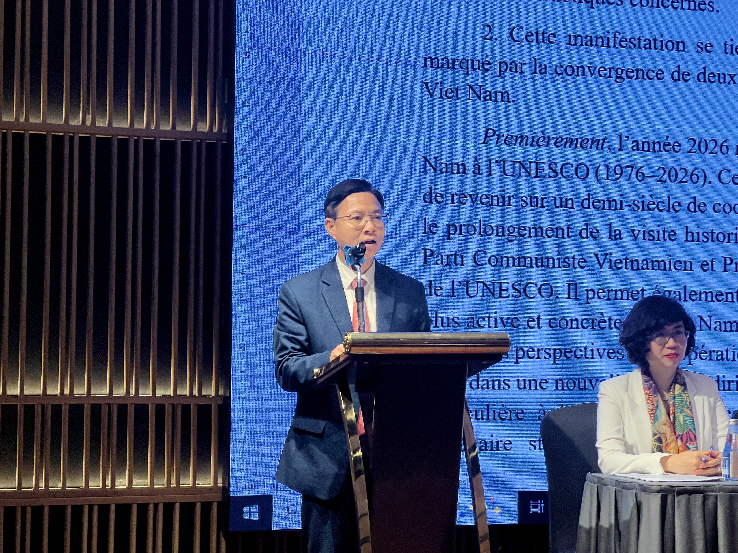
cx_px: 369
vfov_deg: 19.1
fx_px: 1642
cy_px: 276
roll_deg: +0.6
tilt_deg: +2.5
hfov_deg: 25.3
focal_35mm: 77
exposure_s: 1/120
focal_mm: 9
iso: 200
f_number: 2.8
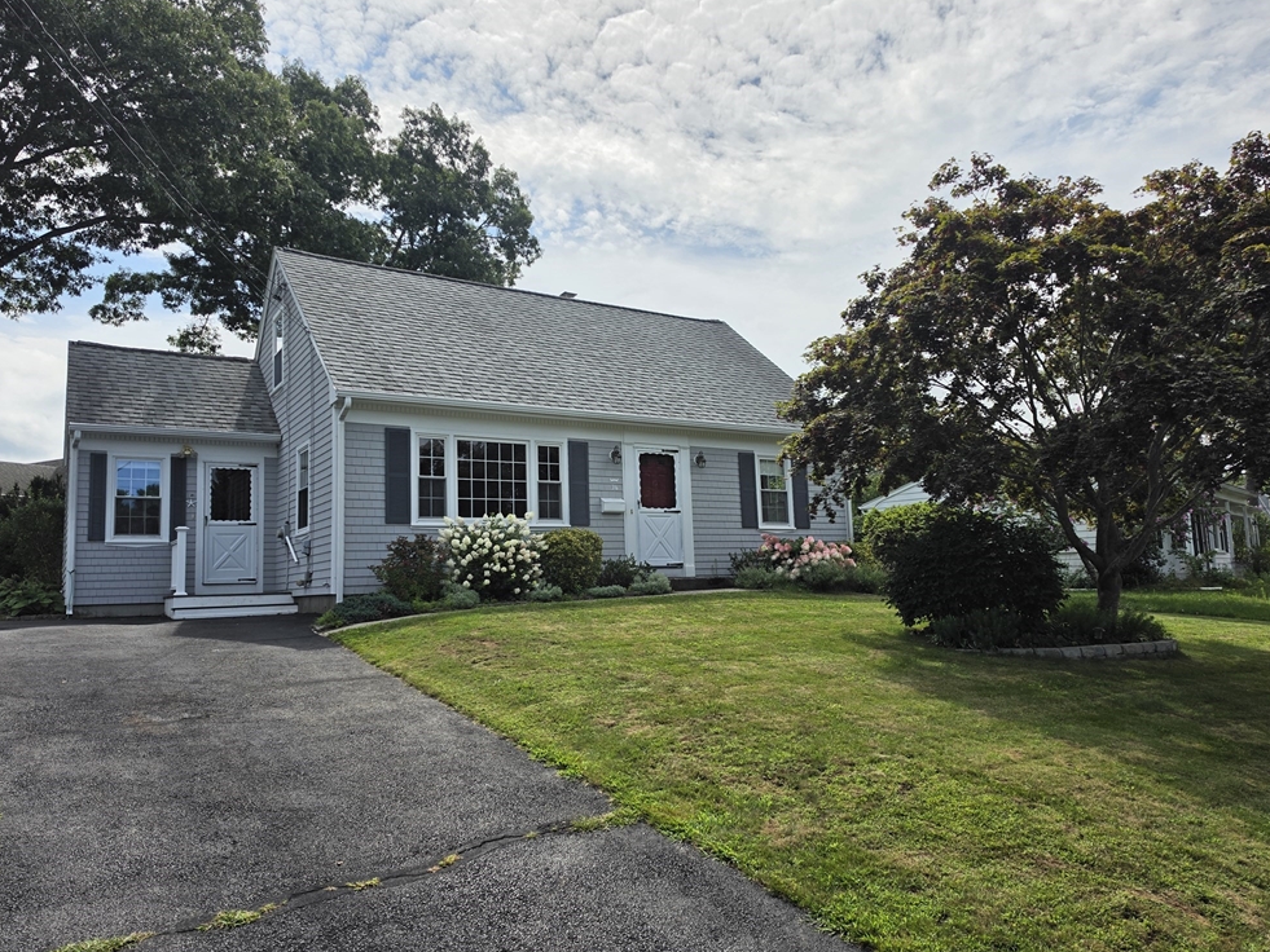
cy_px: 472
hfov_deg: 71.6
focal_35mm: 24
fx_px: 881
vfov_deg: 56.8
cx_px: 624
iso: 25
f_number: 1.4
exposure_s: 1/7939
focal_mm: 6.5
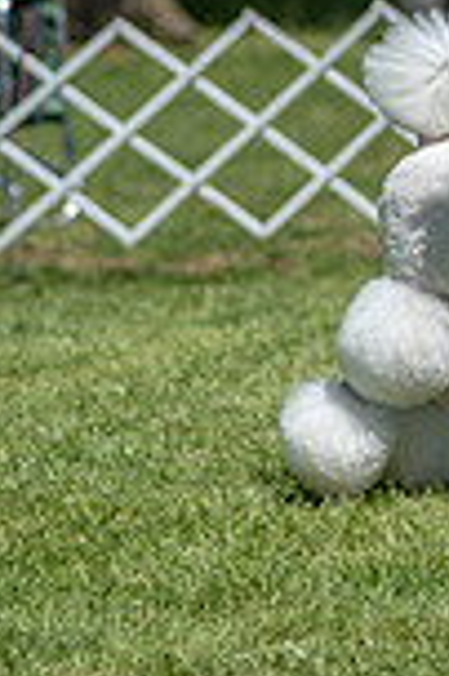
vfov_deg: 5.2
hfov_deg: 3.4
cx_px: 591
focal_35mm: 400
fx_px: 7500
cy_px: 84
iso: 100
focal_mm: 135
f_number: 4
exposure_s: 1/1000
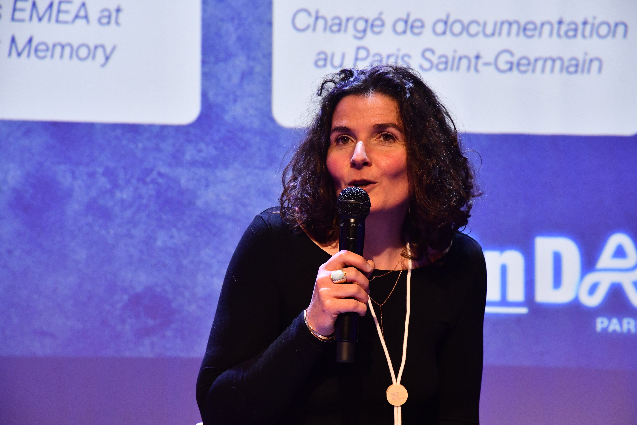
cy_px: 212
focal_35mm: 120
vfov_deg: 11.4
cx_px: 318
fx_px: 2123
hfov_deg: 17.1
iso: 2000
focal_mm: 80
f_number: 5.6
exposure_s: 1/80
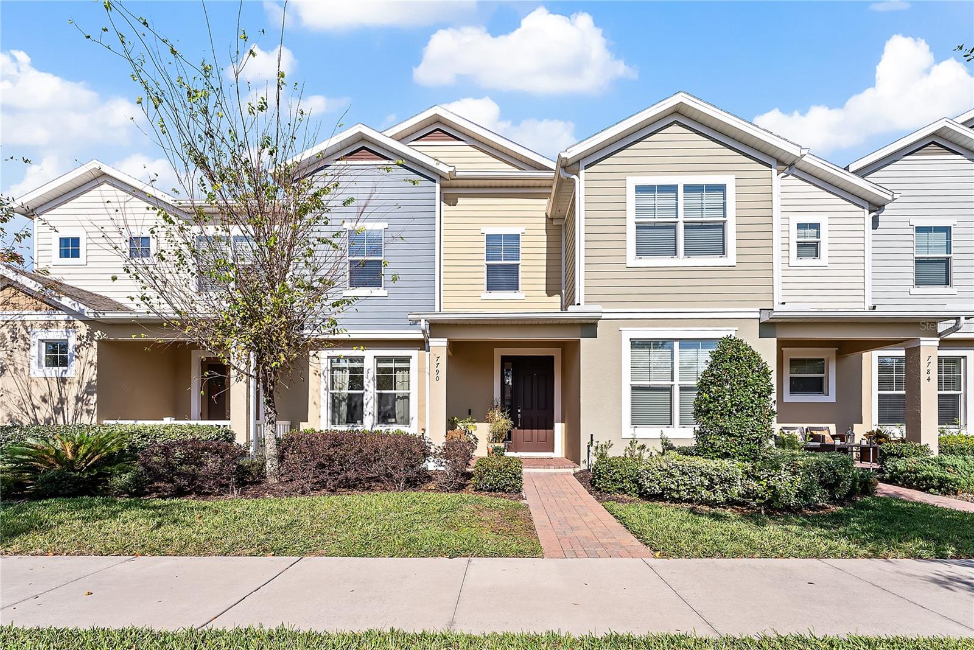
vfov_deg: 81.3
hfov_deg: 104.2
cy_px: 325
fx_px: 379
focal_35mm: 14
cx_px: 487
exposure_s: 1/160
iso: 80
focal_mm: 14
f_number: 8
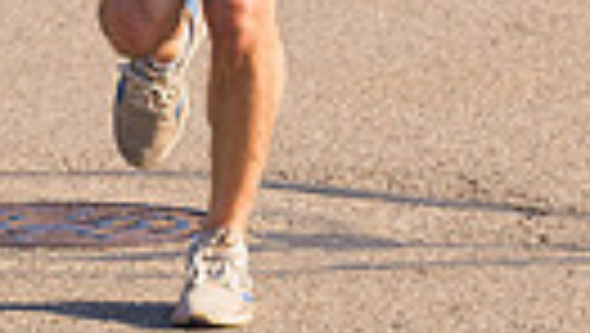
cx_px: 293
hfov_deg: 4.4
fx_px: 7627
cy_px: -443
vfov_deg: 2.5
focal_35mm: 487
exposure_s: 1/1250
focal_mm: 105
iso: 400
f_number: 5.6
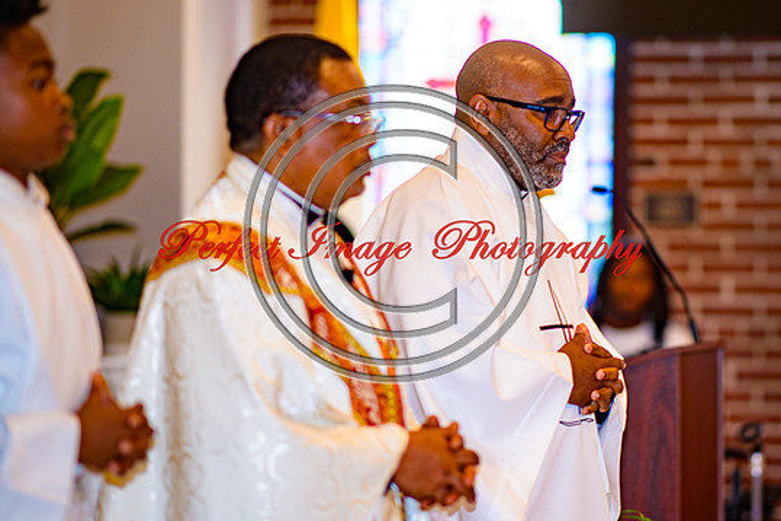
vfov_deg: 8.4
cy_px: 239
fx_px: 3559
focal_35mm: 164
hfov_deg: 12.5
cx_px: 581
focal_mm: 105
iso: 110
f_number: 1.4
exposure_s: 1/100
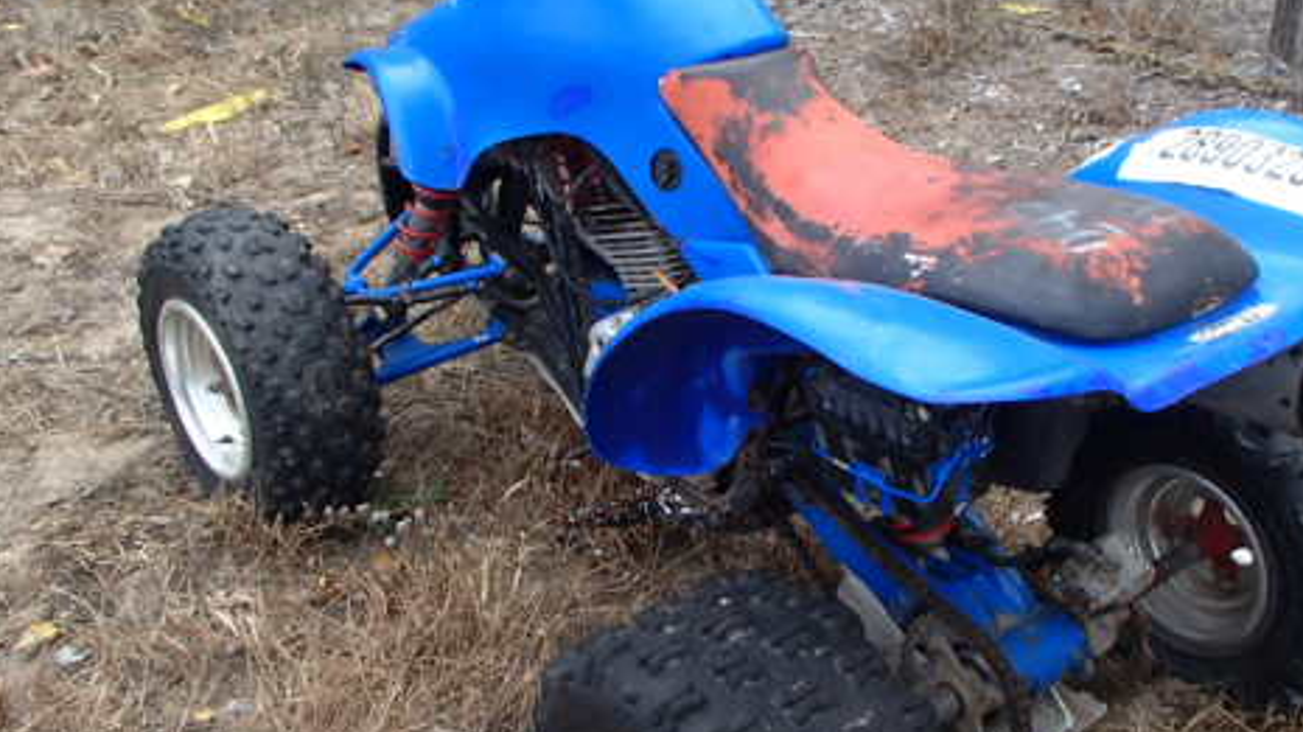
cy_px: 412
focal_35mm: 42
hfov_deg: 47.8
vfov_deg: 28.3
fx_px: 1450
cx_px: 838
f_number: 3.9
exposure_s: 1/60
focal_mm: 5
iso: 100
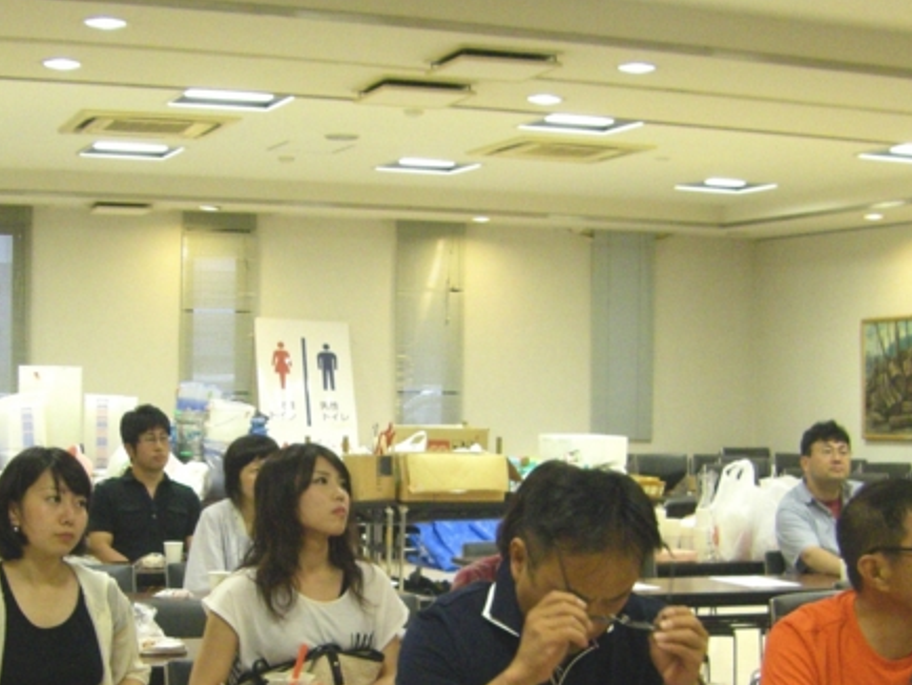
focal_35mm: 70
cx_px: 416
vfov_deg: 20.8
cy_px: 532
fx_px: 1845
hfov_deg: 27.7
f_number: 3.5
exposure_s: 1/50
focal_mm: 6.3
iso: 400
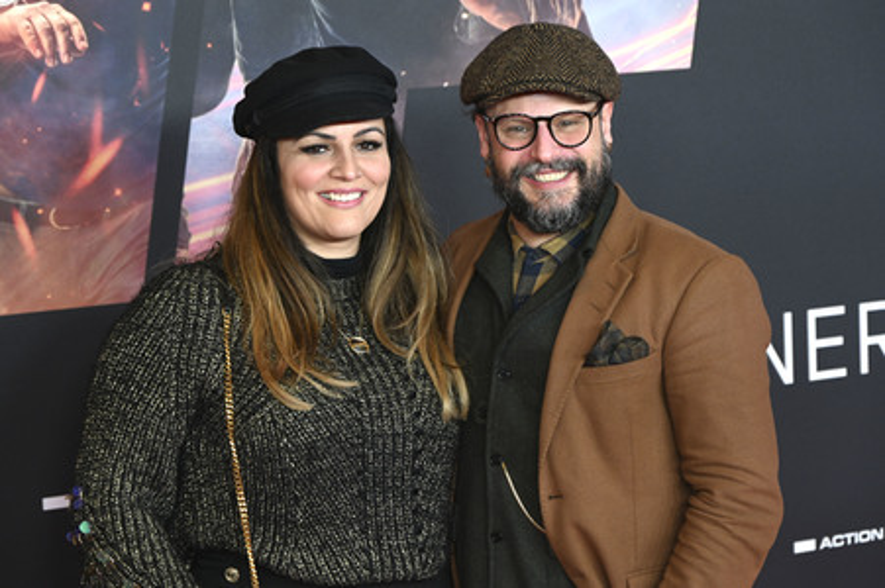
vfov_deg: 13.0
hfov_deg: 19.5
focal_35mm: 105
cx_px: 442
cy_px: 294
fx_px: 2579
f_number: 6.3
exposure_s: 1/160
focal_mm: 105
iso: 1000
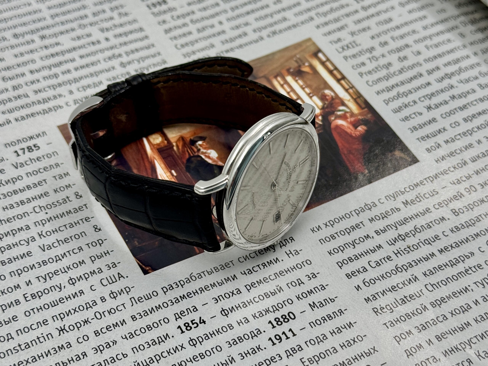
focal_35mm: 48
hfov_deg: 39.7
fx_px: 677
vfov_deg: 30.3
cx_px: 244
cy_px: 183
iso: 64
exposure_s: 1/527
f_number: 1.78
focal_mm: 6.76
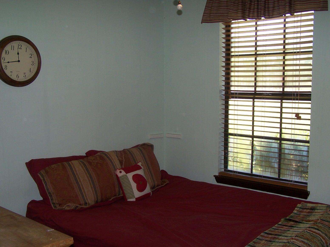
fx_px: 381
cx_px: 165
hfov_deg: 46.8
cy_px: 124
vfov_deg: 36.0
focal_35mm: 40
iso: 80
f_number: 2.8
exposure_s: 1/60
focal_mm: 6.7
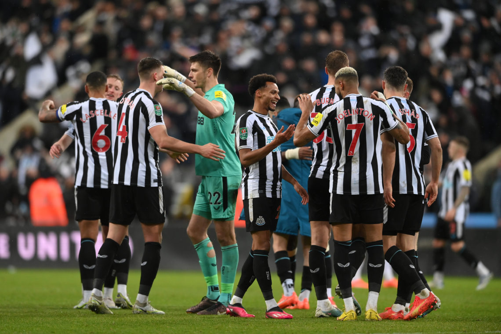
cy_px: 167
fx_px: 5566
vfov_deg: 3.4
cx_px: 250
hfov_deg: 5.2
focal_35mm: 400
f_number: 3.2
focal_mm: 400
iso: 3200
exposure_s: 1/2500
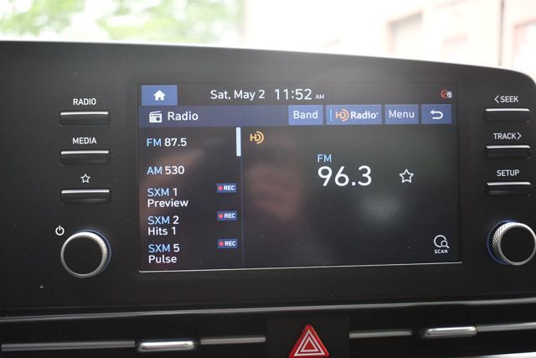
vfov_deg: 31.9
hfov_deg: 46.4
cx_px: 268
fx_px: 625
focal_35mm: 42
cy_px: 179
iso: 800
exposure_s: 1/250
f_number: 4.2
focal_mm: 28
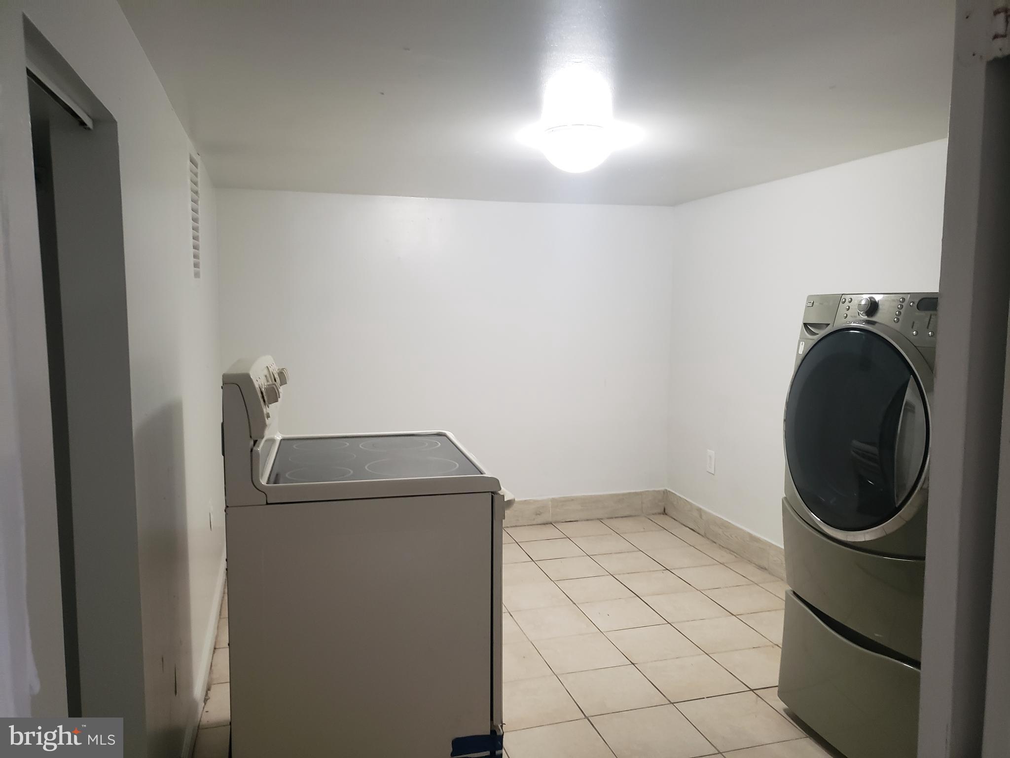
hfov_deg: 67.3
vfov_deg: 53.1
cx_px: 505
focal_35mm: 26
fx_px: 759
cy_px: 379
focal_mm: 4.3
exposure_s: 1/27
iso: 250
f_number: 1.5
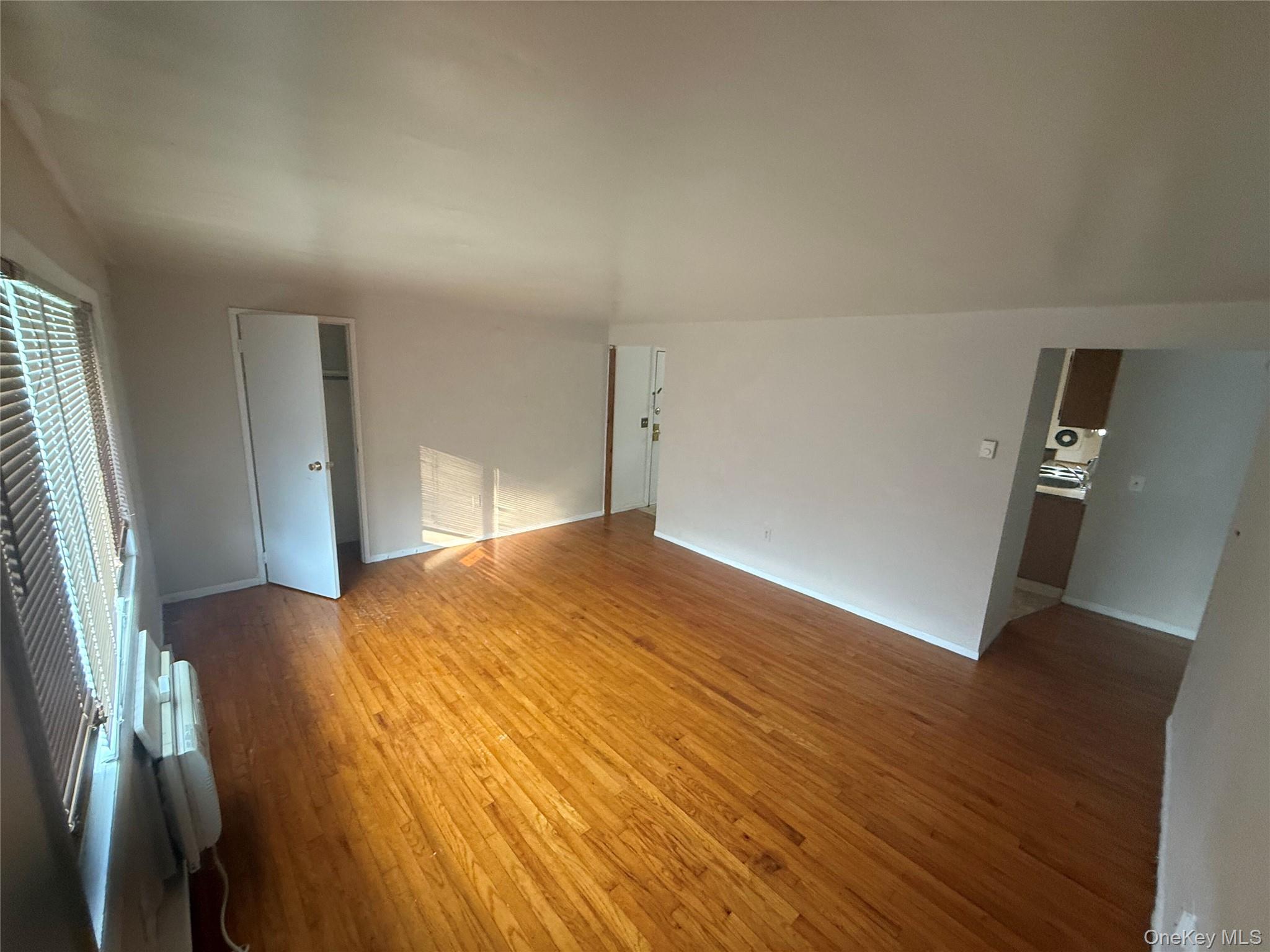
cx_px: 635
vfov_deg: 85.7
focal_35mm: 14
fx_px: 514
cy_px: 476
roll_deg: -2.3
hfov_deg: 102.1
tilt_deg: -11.7
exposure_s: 1/60
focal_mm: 2.22
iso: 400
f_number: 2.2
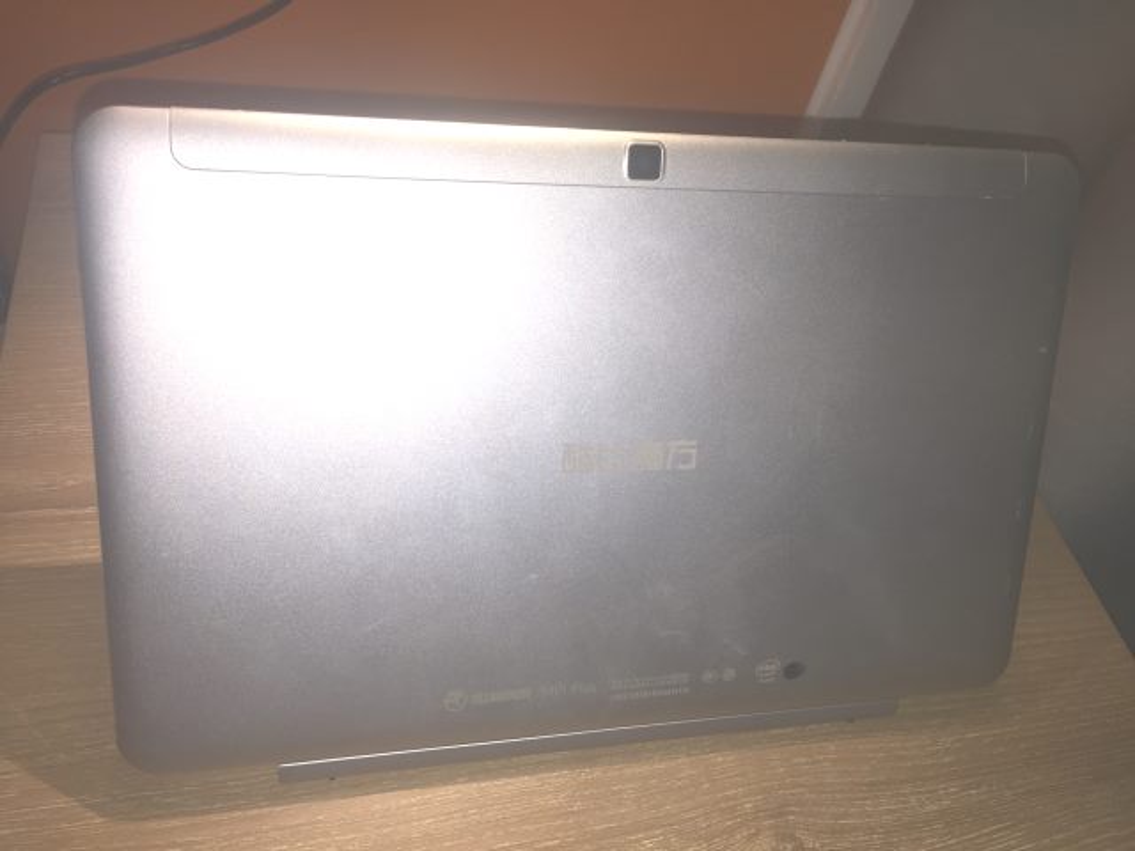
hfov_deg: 61.7
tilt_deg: -50.7
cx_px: 568
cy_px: 426
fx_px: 951
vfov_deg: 48.2
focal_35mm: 29
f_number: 2.2
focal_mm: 4.15
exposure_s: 1/234
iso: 32
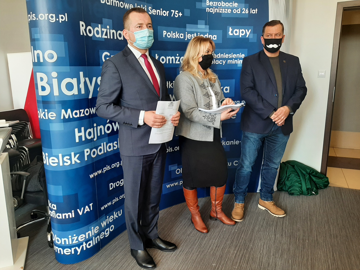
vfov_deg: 53.1
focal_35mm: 26
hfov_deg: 67.3
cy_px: 135
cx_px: 180
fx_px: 270
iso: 64
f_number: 1.7
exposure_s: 1/50
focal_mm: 3.93
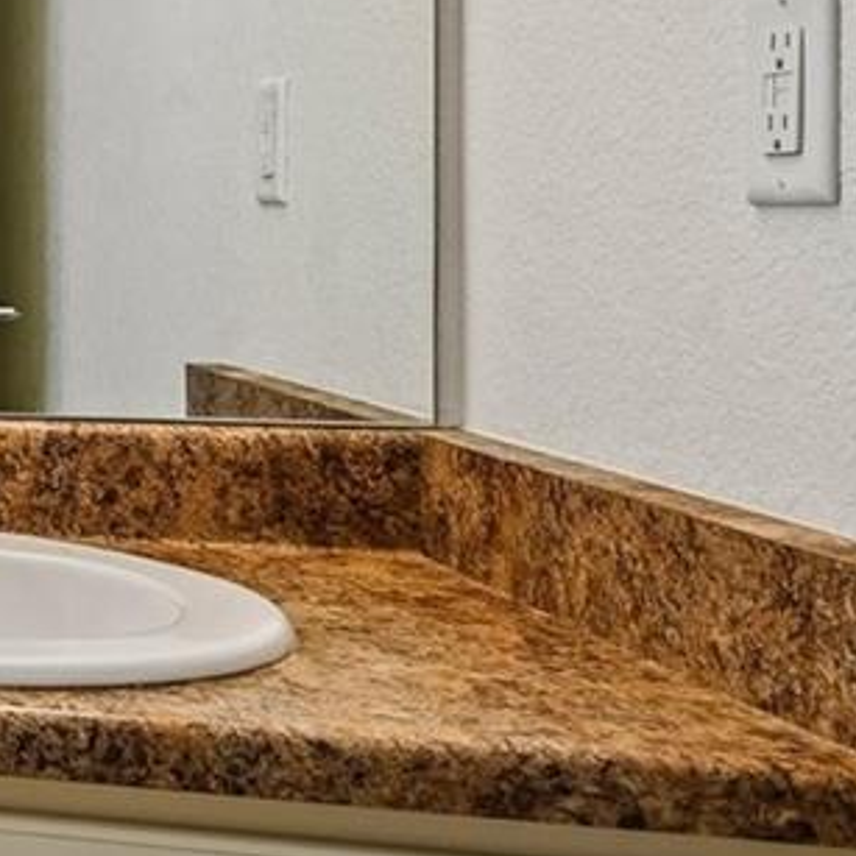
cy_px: 192
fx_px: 1735
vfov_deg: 27.3
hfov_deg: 17.1
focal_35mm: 62
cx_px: -990
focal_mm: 14
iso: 400
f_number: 10
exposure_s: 1/50
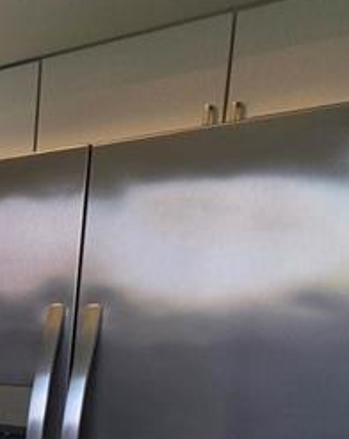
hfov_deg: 16.9
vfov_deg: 28.0
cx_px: -383
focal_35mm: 62
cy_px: 473
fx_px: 802
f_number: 1.9
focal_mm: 2.2
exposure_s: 1/359
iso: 250
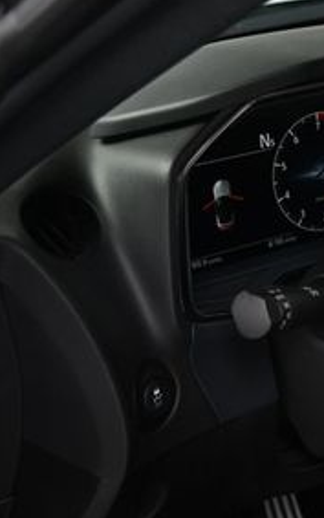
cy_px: 339
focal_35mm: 90
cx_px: 551
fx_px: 1271
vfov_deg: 23.0
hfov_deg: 13.3
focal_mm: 26
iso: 100
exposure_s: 1/160
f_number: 3.8
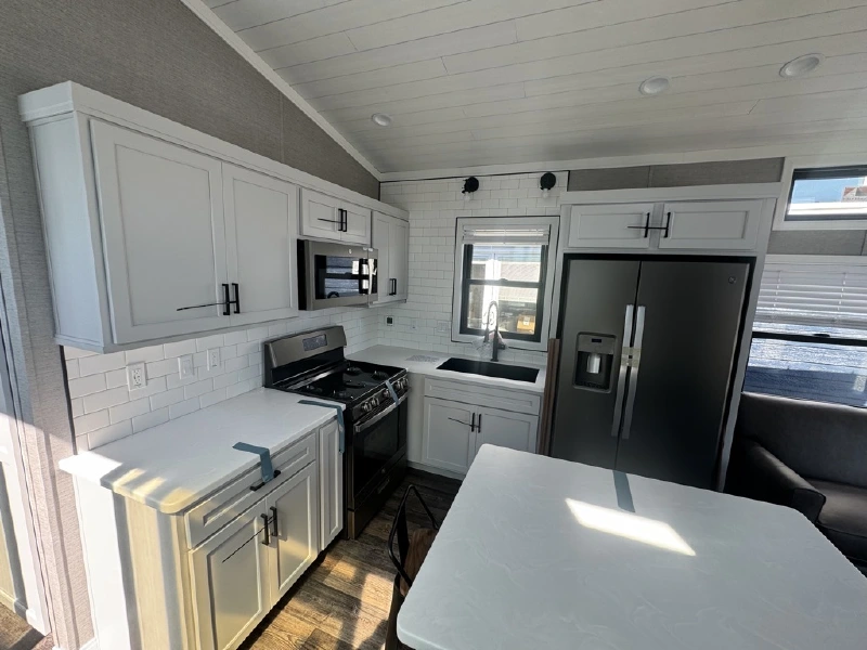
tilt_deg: -9.0
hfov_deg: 102.1
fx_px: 351
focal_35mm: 14
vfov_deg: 85.7
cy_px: 325
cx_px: 434
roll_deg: -1.2
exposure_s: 1/99
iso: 40
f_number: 2.2
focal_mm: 2.22
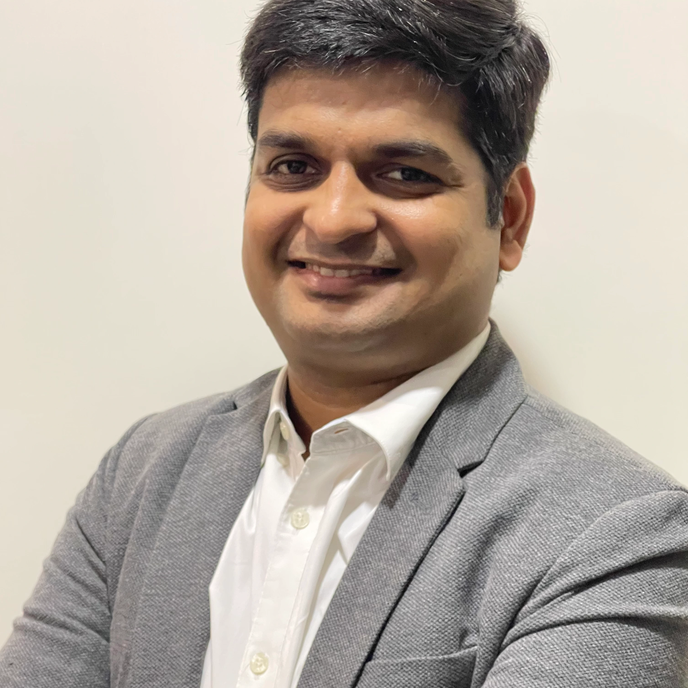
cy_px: 387
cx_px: 342
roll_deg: -2.3
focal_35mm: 76
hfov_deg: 22.8
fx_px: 1709
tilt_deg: -5.0
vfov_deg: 22.7
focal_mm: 7.5
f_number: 2.2
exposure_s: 1/60
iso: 500
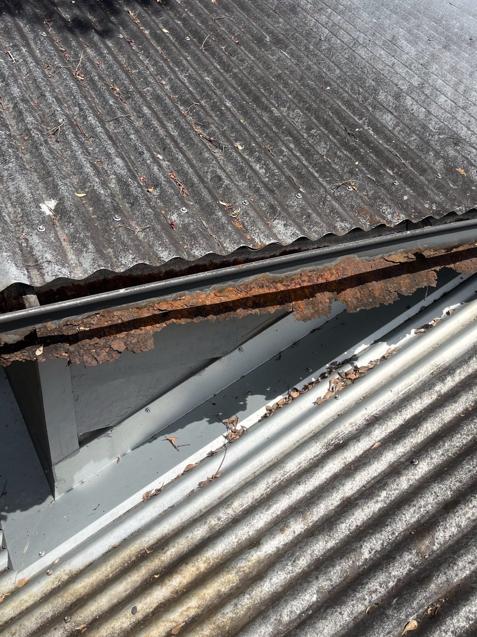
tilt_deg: -21.4
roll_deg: +0.0
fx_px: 606
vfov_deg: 55.3
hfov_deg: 42.9
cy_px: 293
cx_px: 244
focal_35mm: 33
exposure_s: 1/3413
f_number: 1.6
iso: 50
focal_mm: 5.1
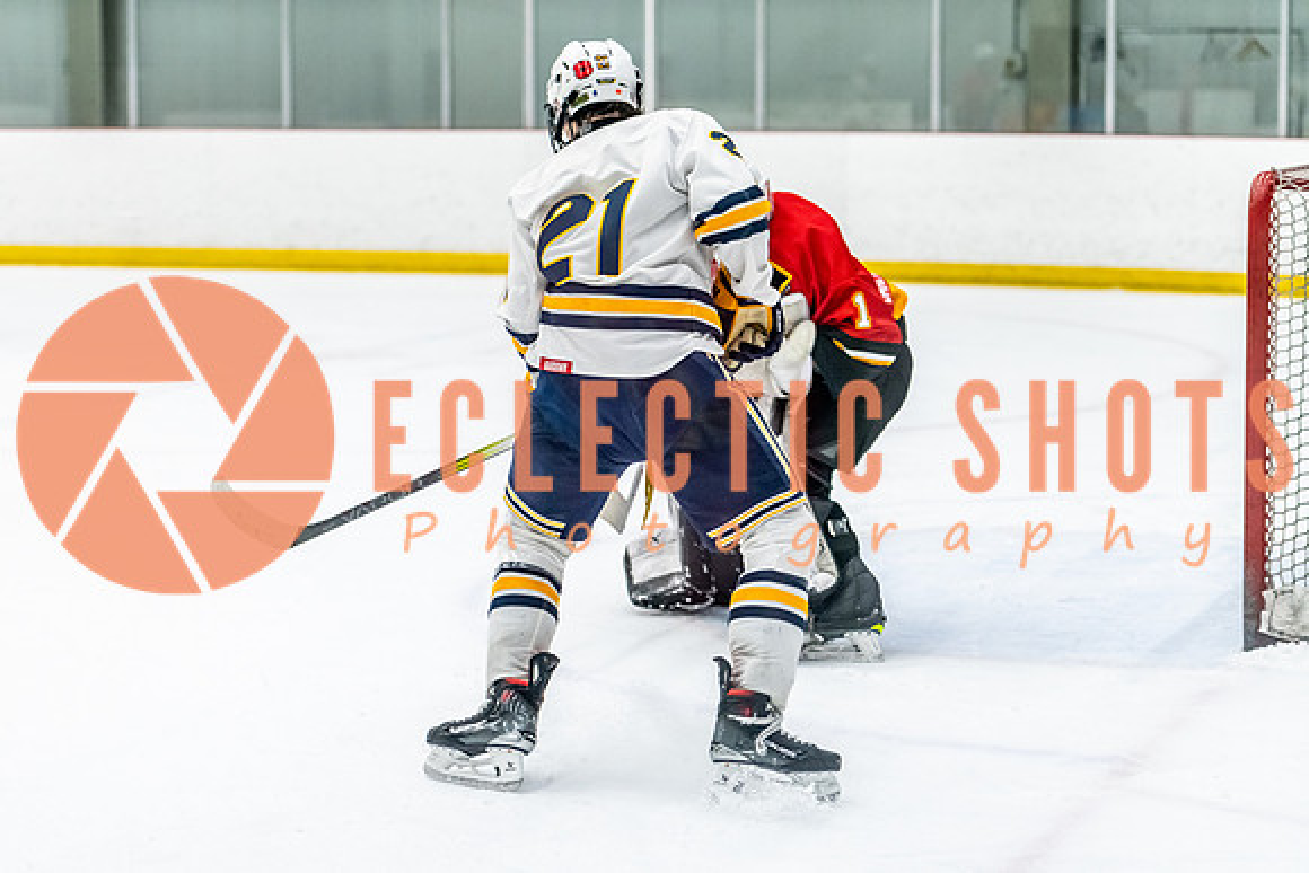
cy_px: 483
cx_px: 579
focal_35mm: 97
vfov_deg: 14.1
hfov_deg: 21.1
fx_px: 3519
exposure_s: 1/800
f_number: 2.8
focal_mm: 86
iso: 3200
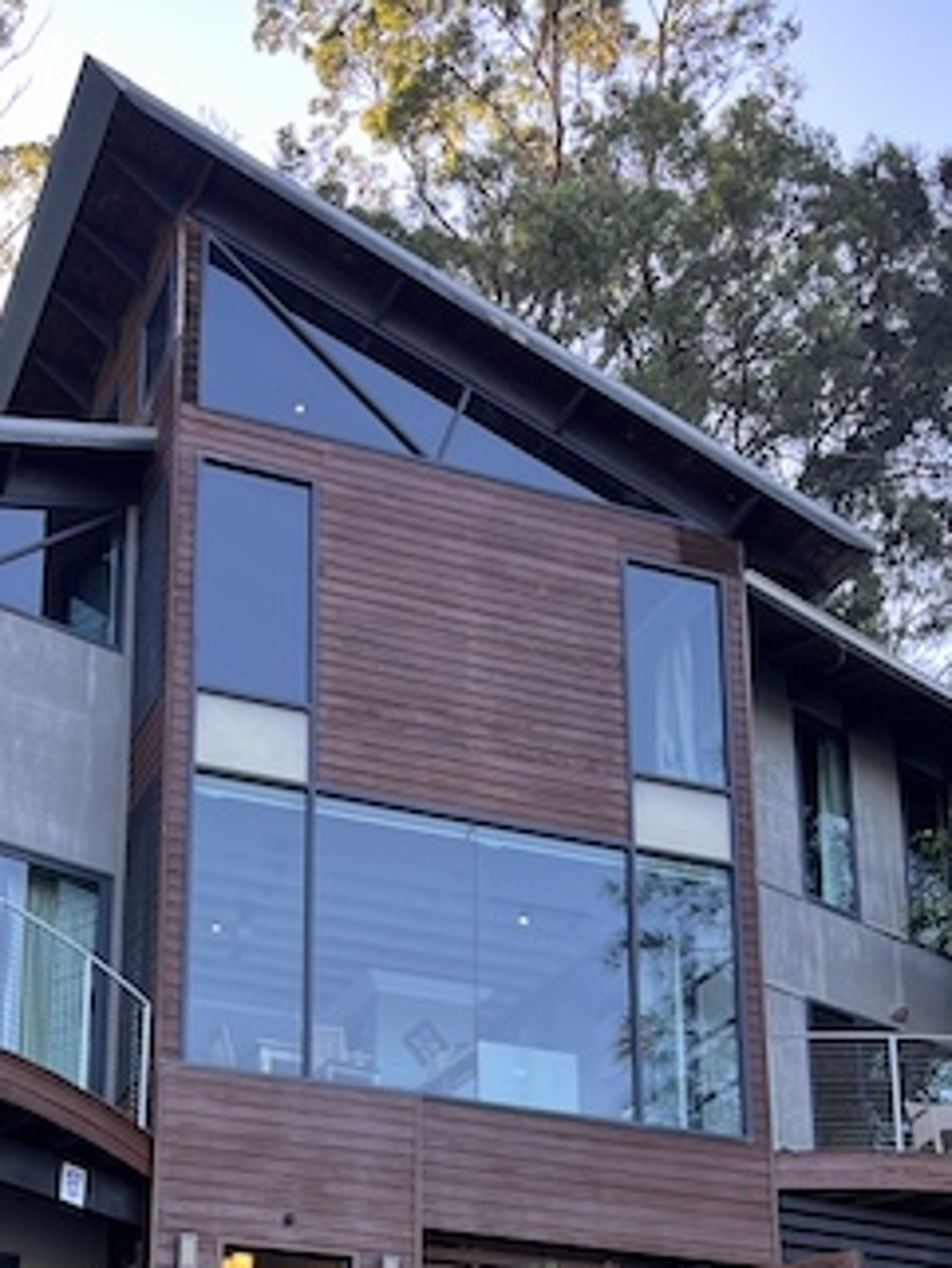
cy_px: 1191
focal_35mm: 54
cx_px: 312
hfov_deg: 26.9
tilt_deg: +15.4
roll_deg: -1.6
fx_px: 1979
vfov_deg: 33.3
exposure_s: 1/294
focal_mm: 5.7
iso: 50
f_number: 1.5
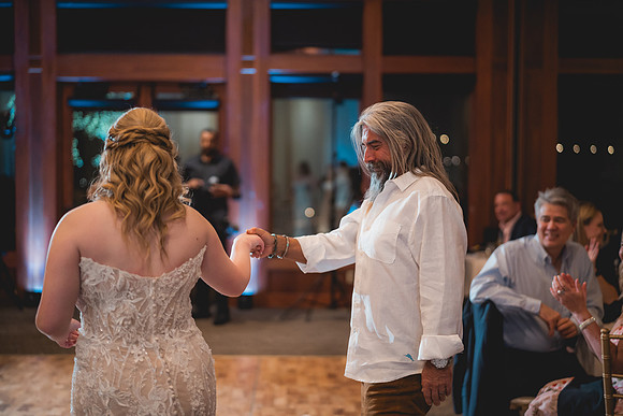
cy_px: 208
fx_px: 865
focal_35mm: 50
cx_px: 312
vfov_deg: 27.0
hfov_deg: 39.6
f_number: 1.4
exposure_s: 1/400
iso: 1250
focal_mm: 50
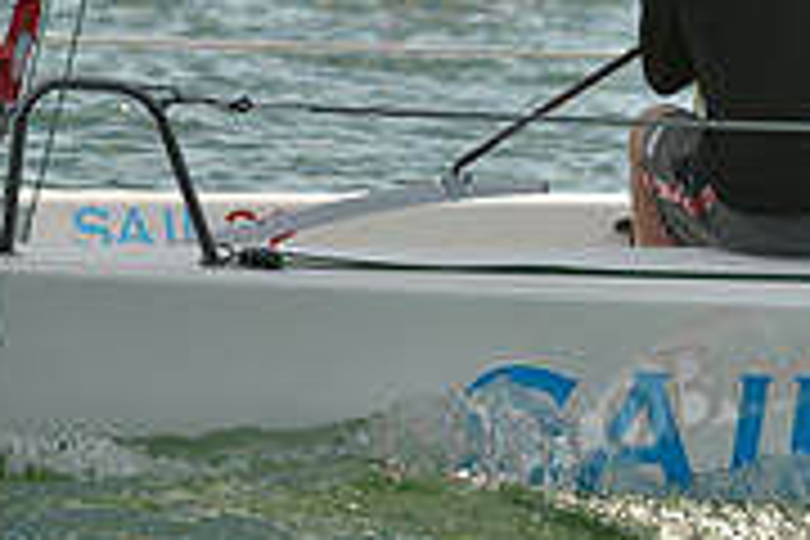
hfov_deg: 3.2
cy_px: 101
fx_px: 14511
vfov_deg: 2.1
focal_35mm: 645
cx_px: 1242
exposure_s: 1/1000
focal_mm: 200
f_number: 8
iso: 280
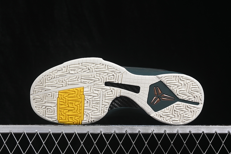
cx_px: 116
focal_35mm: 75
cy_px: 77
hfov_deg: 27.0
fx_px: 481
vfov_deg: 18.2
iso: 160
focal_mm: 50
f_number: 8
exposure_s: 1/80
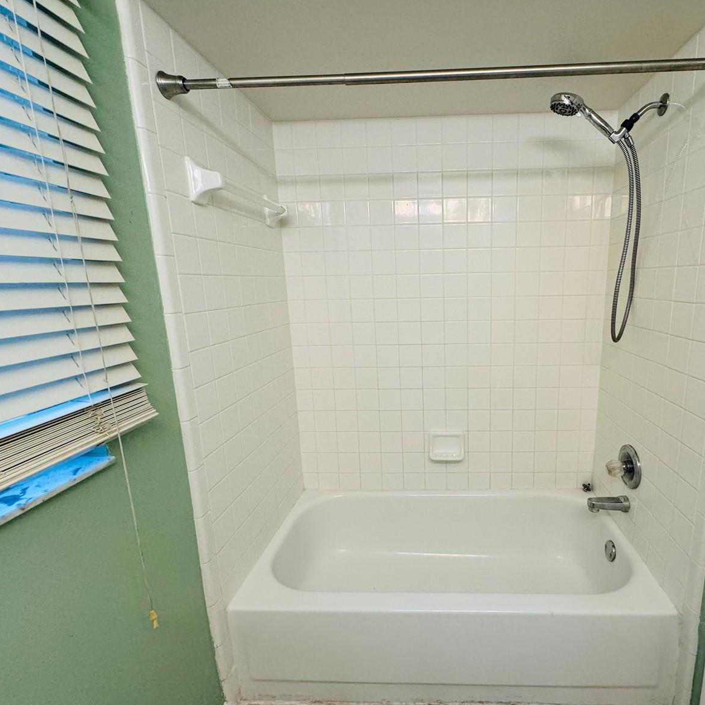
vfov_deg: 84.0
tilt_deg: -11.9
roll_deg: +0.6
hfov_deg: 82.8
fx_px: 392
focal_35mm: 17
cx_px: 429
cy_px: 357
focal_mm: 2.22
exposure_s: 1/120
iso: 200
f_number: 2.2
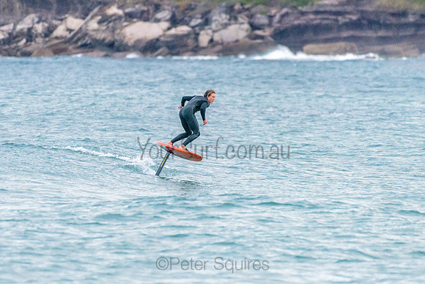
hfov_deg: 3.4
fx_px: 7235
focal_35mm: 613
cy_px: 139
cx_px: 209
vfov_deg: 2.2
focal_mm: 500
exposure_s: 1/2000
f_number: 5.6
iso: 4000
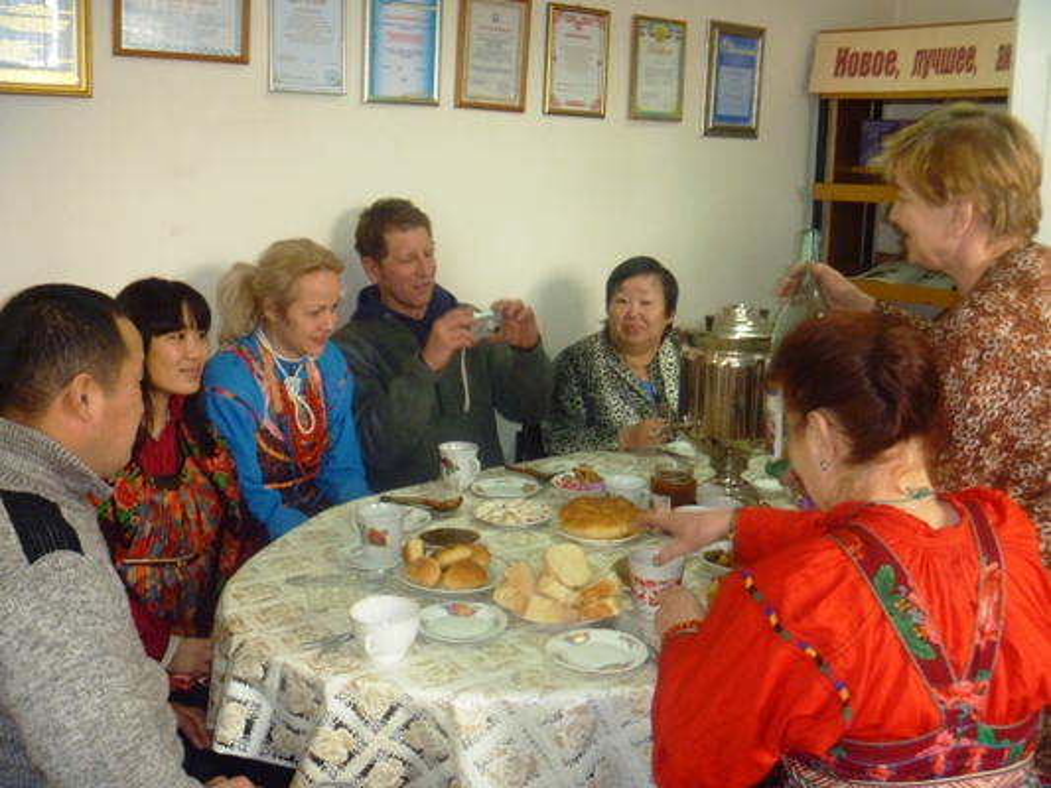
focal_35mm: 35
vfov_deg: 40.7
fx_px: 1063
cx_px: 526
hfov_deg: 52.6
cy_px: 394
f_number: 3.5
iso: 250
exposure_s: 1/30
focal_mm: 6.3
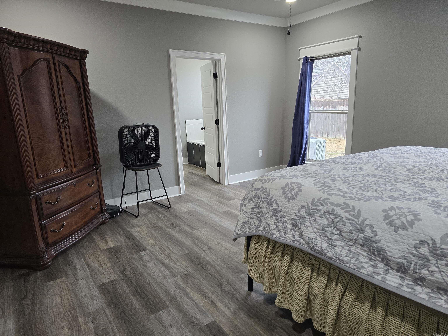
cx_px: 224
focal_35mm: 23
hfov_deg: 73.9
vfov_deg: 58.9
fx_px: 298
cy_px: 168
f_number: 1.7
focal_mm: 6.3
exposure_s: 1/120
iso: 250
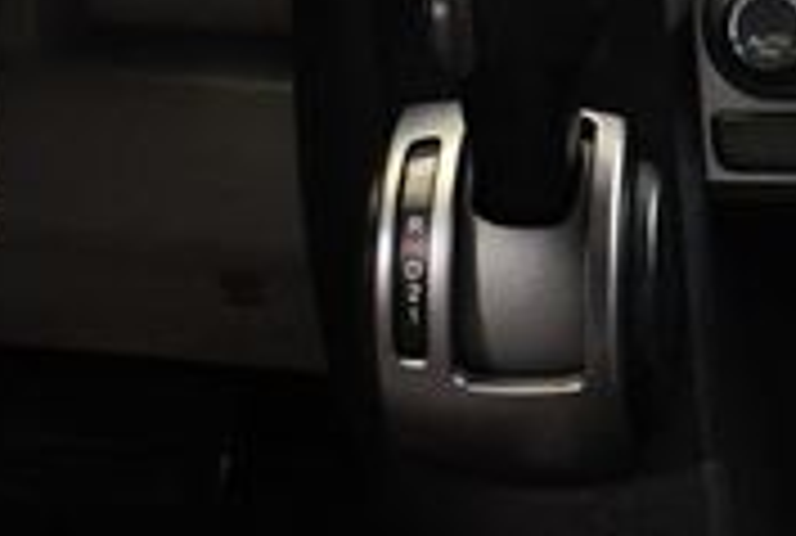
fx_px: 2882
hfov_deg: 15.1
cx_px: 976
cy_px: -369
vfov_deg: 10.1
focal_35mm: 130
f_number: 3.5
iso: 3200
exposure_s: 1/60
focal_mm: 18
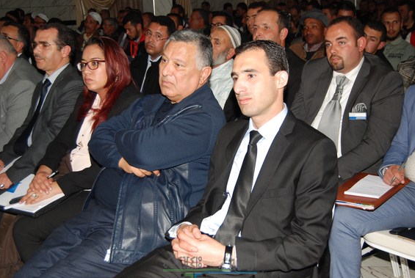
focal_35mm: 51
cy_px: 157
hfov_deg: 38.8
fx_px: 589
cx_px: 210
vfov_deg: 26.6
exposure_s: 1/60
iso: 200
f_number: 4.2
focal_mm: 30
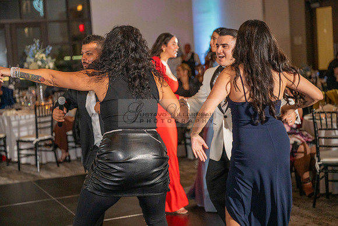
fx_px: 657
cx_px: 169
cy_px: 113
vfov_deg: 19.5
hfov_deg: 28.8
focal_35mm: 70
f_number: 2.8
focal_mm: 70
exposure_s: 1/200
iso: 1600
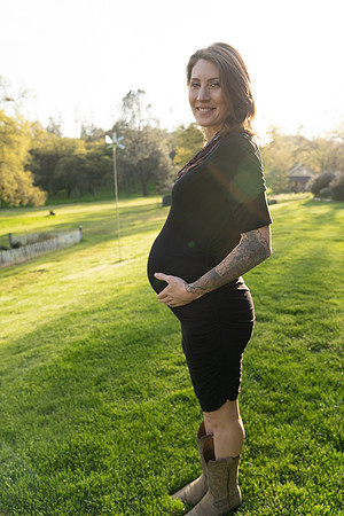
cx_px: 172
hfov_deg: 51.3
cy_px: 258
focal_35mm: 25
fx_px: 358
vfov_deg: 71.5
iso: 125
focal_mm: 25
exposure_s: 1/250
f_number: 3.5
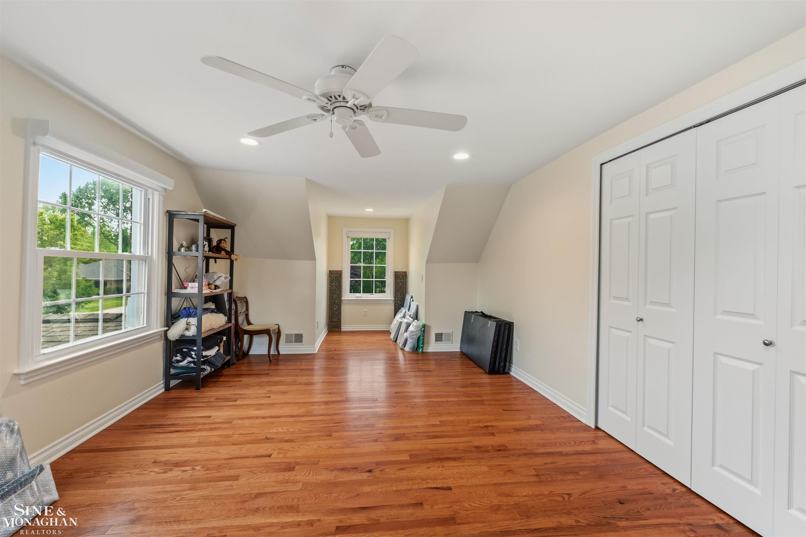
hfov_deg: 100.4
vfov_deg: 77.3
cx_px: 403
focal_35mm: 15
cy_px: 268
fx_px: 336
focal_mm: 10
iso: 640
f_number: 8
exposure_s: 1/2
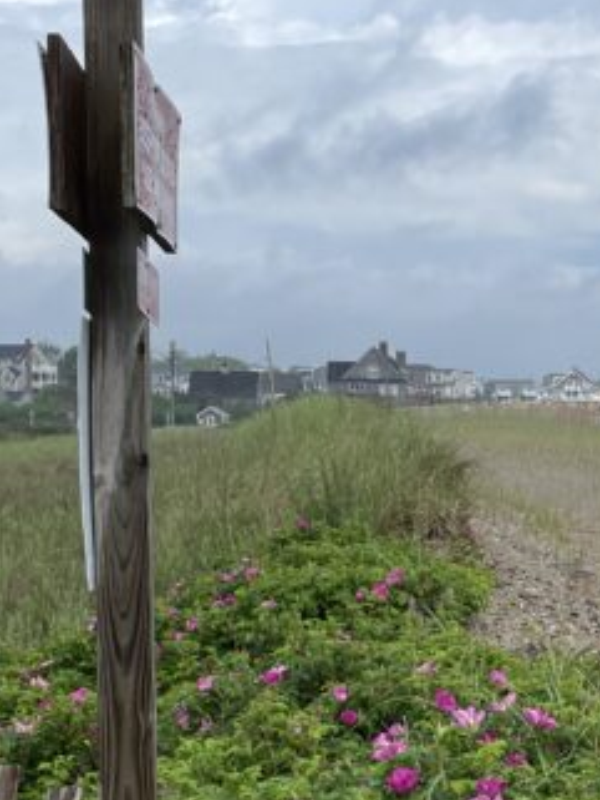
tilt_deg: -5.8
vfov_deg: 23.3
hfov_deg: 17.6
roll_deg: +0.0
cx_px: 515
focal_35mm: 83
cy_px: 608
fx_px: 1917
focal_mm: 4.2
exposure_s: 1/5051
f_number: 1.6
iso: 32
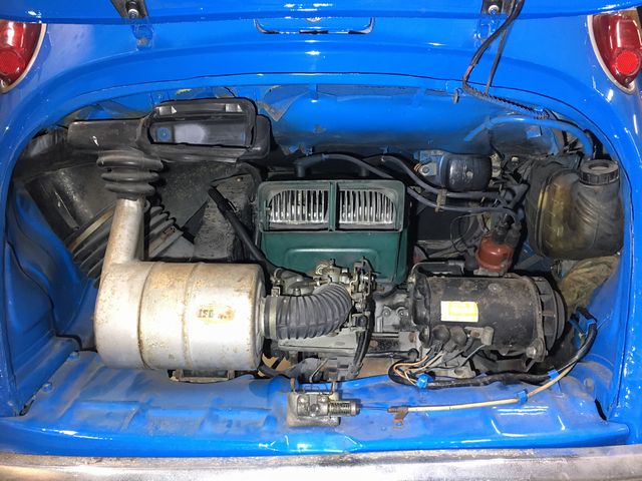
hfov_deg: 61.7
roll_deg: -0.3
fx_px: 538
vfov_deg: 48.2
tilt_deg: -12.7
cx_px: 321
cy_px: 240
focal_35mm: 29
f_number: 2.2
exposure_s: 1/15
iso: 64
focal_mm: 4.15
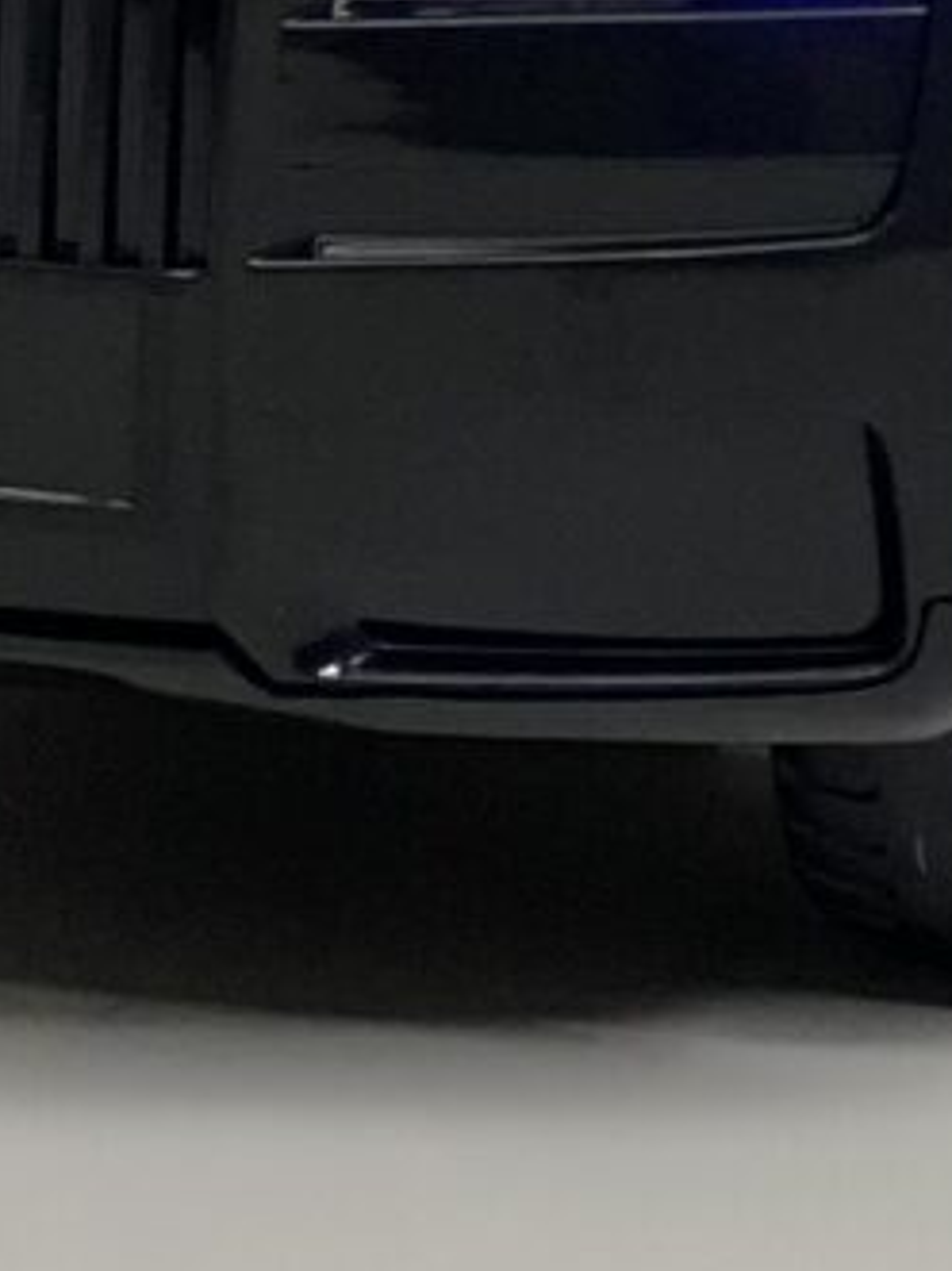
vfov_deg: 4.8
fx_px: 14750
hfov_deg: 3.6
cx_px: -1202
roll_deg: -0.9
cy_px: -1390
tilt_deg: -4.3
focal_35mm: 402
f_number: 2
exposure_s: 1/100
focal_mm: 6
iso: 64
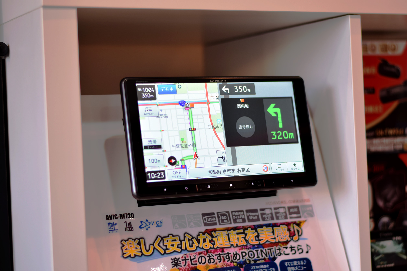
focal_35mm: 75
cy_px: 136
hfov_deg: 27.0
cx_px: 204
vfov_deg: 18.2
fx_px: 848
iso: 100
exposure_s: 1/80
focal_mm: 50
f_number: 2.2
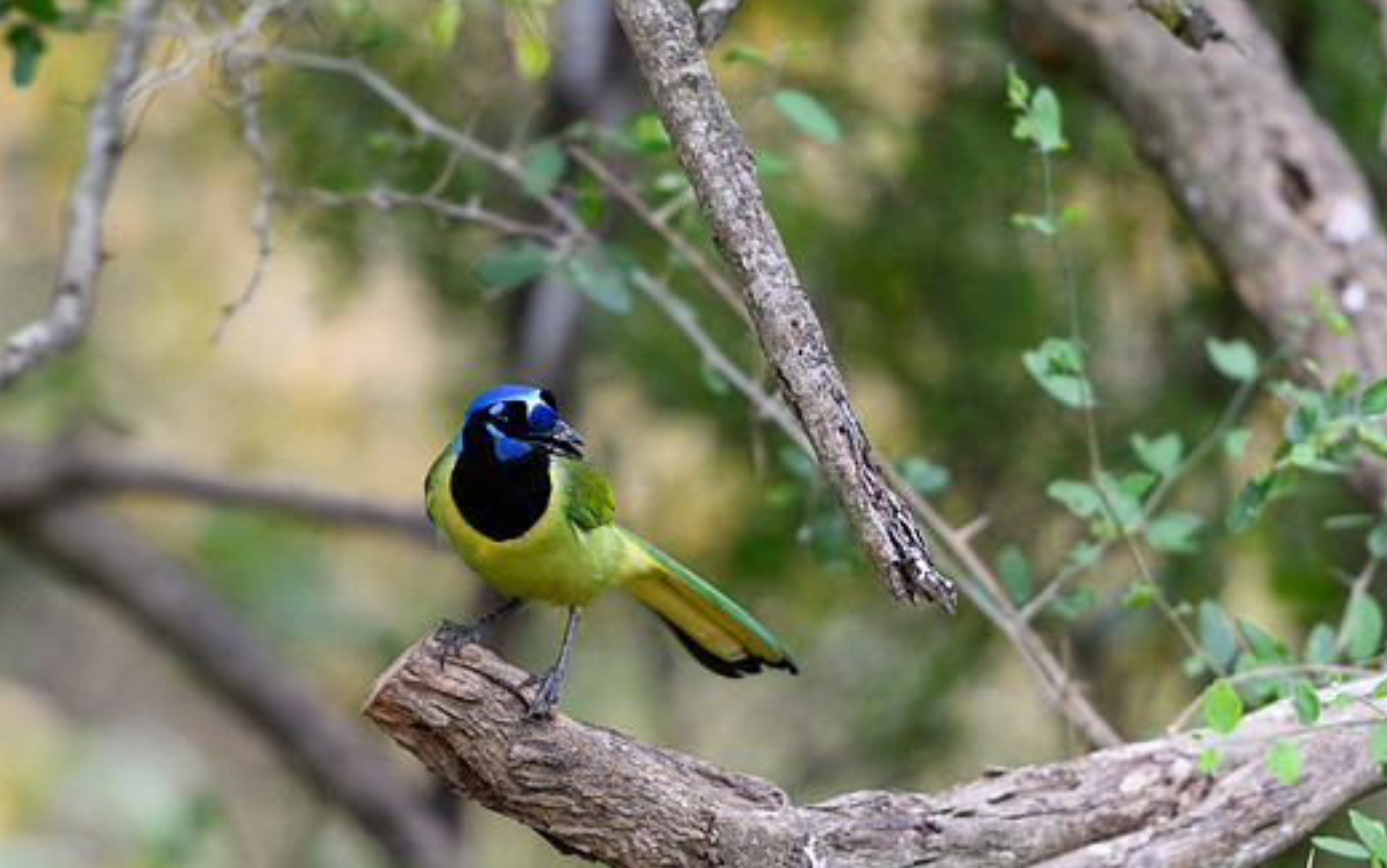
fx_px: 15696
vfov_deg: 3.2
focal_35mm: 415
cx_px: 546
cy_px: 524
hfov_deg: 5.1
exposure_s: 1/1000
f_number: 2.8
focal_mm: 200
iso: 1100
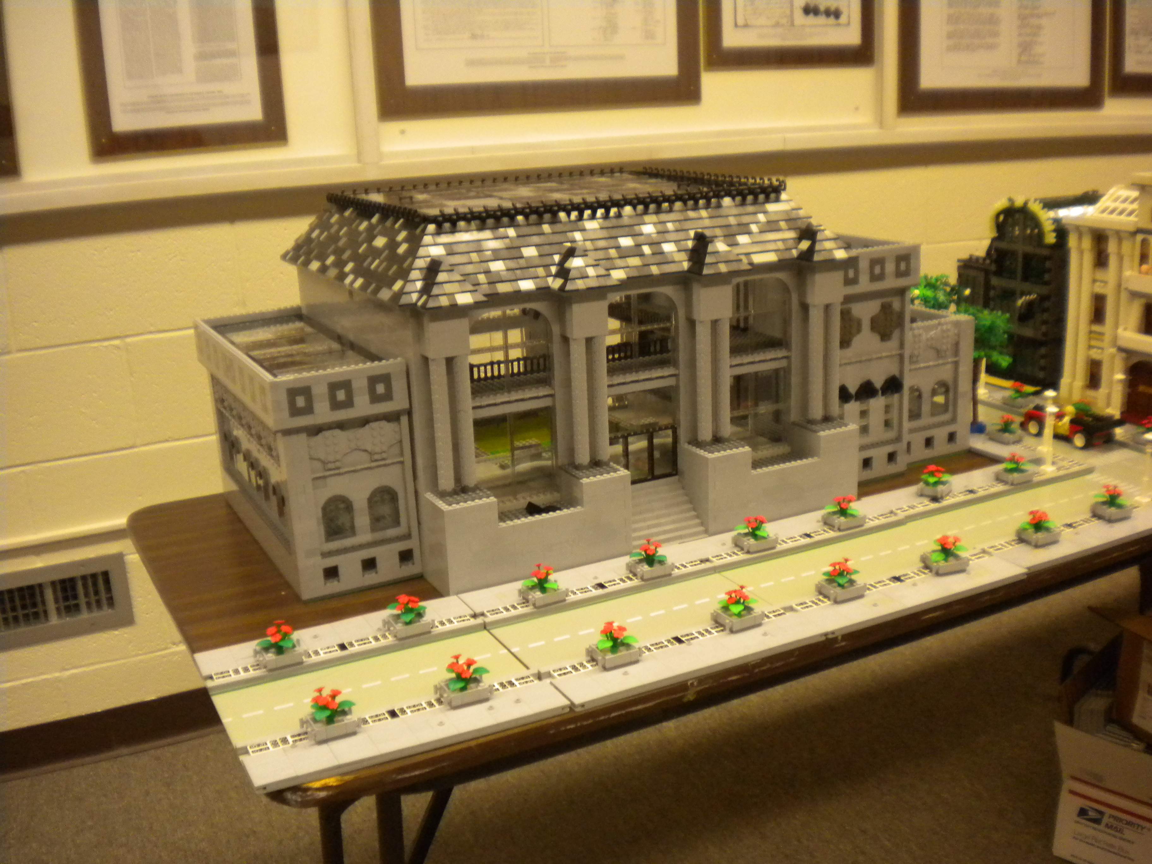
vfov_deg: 40.7
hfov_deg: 52.6
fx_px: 1165
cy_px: 432
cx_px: 576
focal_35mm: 35
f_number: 3.1
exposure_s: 1/44.7
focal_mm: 6.3
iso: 400
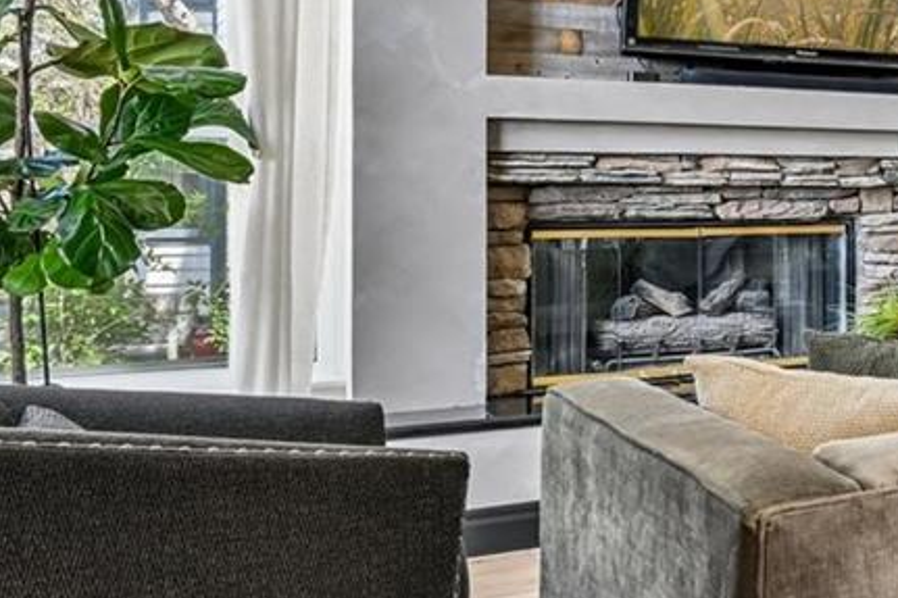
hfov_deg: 27.9
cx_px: 1296
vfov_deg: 25.7
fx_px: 1297
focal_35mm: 52
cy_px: 158
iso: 400
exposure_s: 1/10
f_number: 11
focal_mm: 14
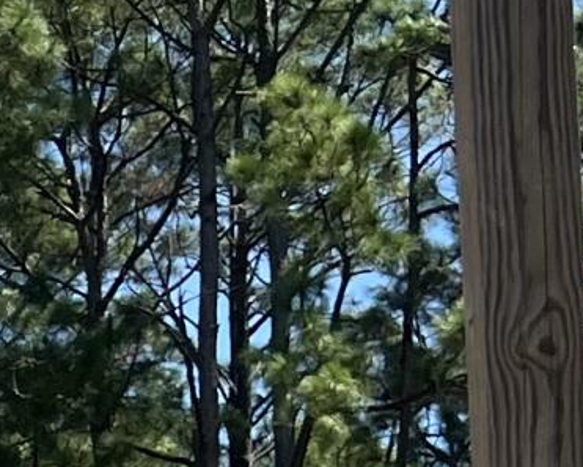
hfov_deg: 8.0
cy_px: 932
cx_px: -1199
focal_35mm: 205
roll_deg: -1.0
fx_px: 3538
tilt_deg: +7.3
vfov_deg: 7.3
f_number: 1.5
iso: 50
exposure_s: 1/4444
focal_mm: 5.7
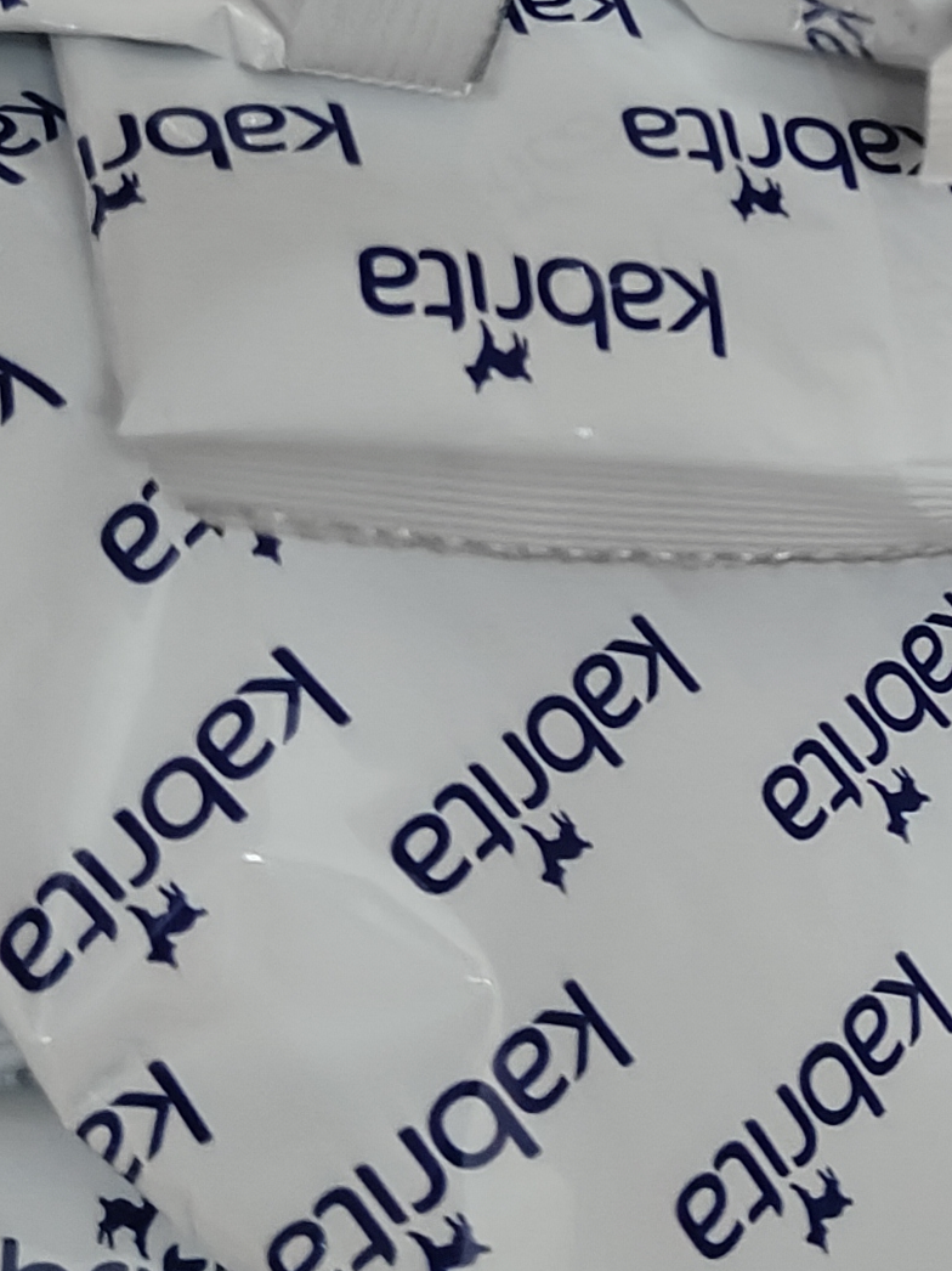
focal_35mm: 94
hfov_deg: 15.4
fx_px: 3448
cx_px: 1019
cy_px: -67
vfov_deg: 20.1
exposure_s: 1/33
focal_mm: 5.59
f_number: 1.8
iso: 800
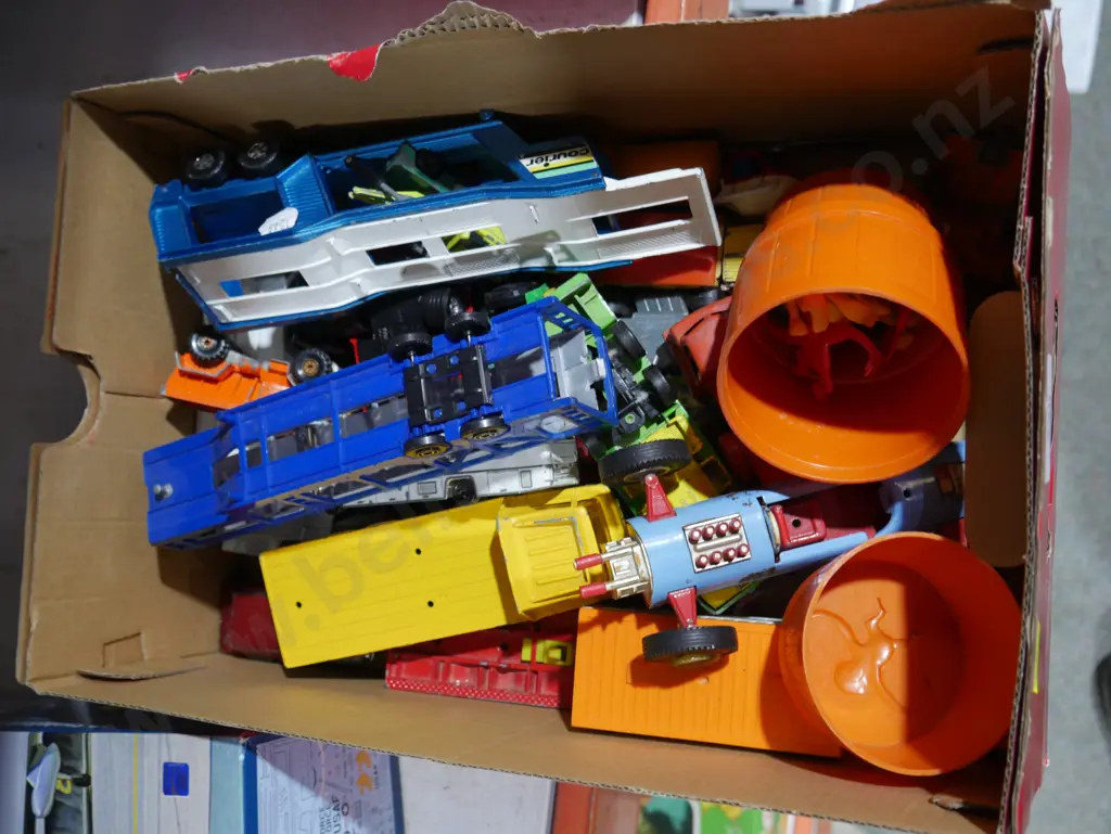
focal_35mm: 40
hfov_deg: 46.8
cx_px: 556
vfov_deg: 36.0
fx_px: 1284
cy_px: 417
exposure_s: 1/60
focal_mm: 20
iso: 800
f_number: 4.4
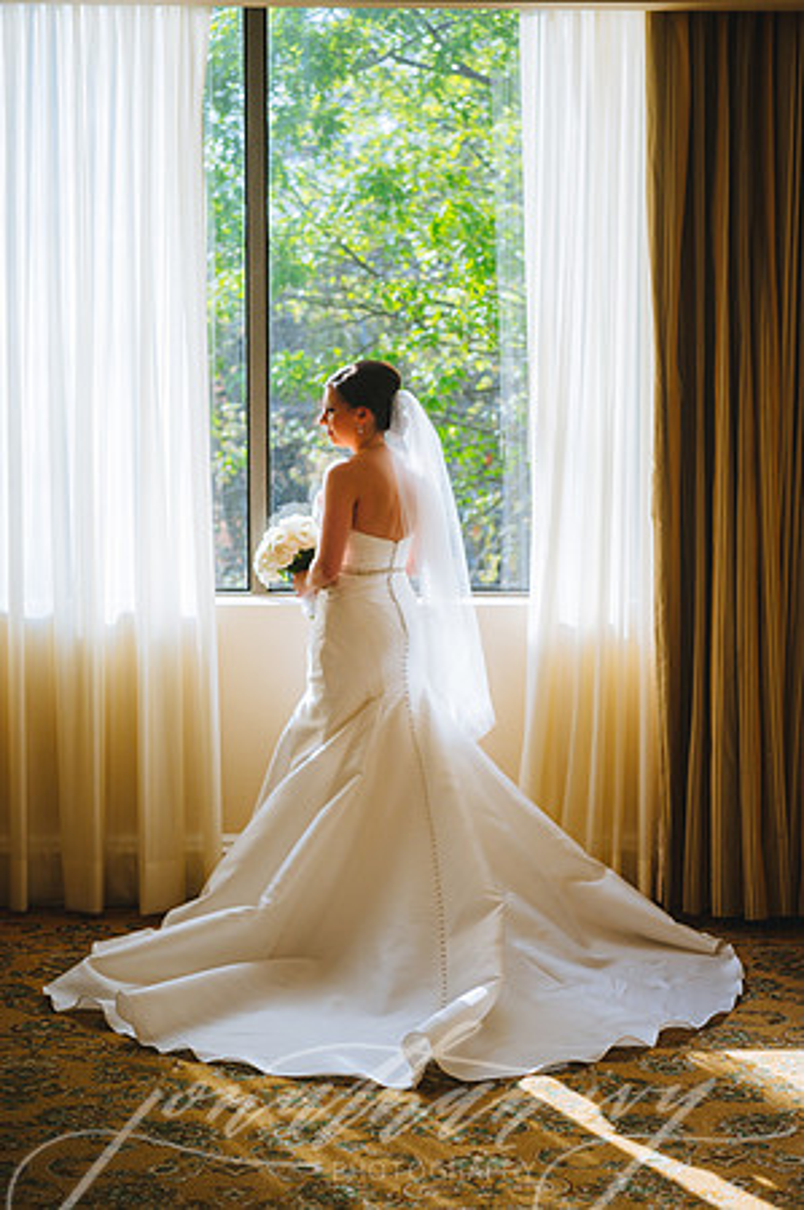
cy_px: 605
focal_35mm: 58
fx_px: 1947
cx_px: 402
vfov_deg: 34.5
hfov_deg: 23.3
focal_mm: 58
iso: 400
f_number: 2.8
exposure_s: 1/1250
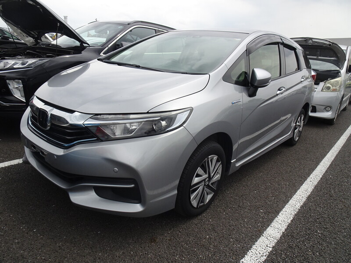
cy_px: 132
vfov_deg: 56.8
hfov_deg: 71.6
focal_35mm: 24
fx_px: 243
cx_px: 176
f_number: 3.5
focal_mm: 4.1
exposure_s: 1/640
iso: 80
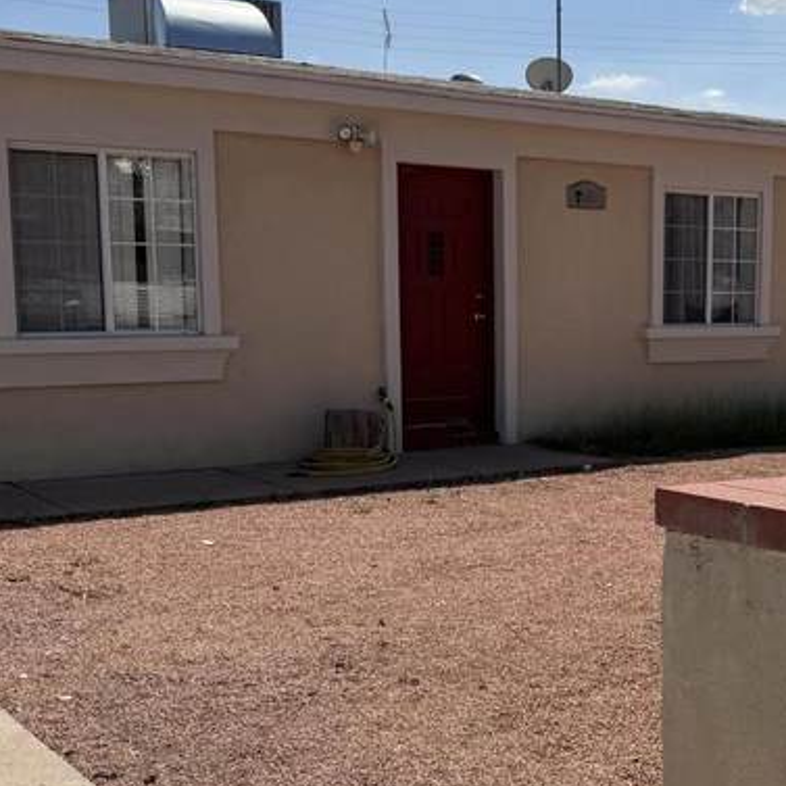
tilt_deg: -8.3
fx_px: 1387
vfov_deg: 31.5
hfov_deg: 30.5
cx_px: 680
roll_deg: -0.5
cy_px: 482
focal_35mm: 54
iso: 80
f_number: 1.78
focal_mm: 6.76
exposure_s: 1/7353
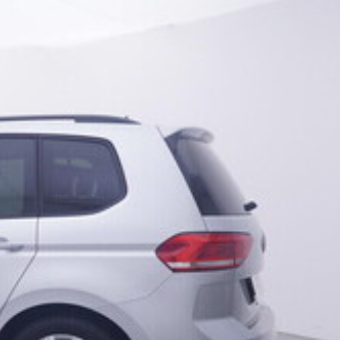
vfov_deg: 26.9
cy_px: 241
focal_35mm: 63
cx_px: -83
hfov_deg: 24.3
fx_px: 705
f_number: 5
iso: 200
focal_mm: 15
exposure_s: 1/80
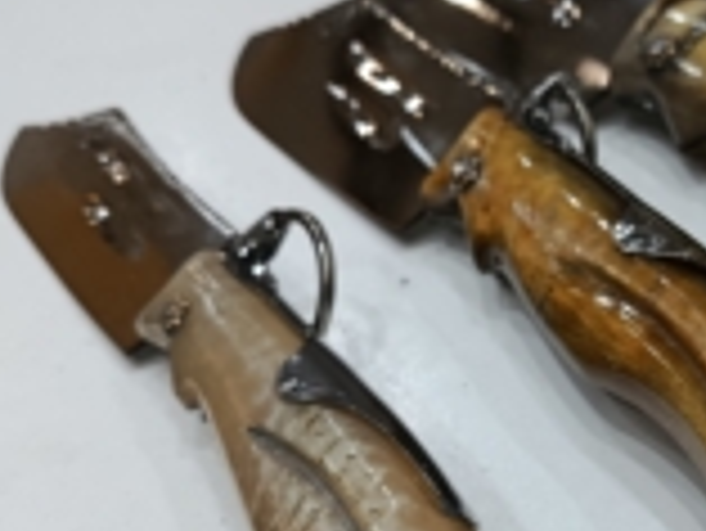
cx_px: 648
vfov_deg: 23.8
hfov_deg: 30.2
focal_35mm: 61
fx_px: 1245
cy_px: 392
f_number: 1.7
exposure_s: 1/100
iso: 504
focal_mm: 5.24
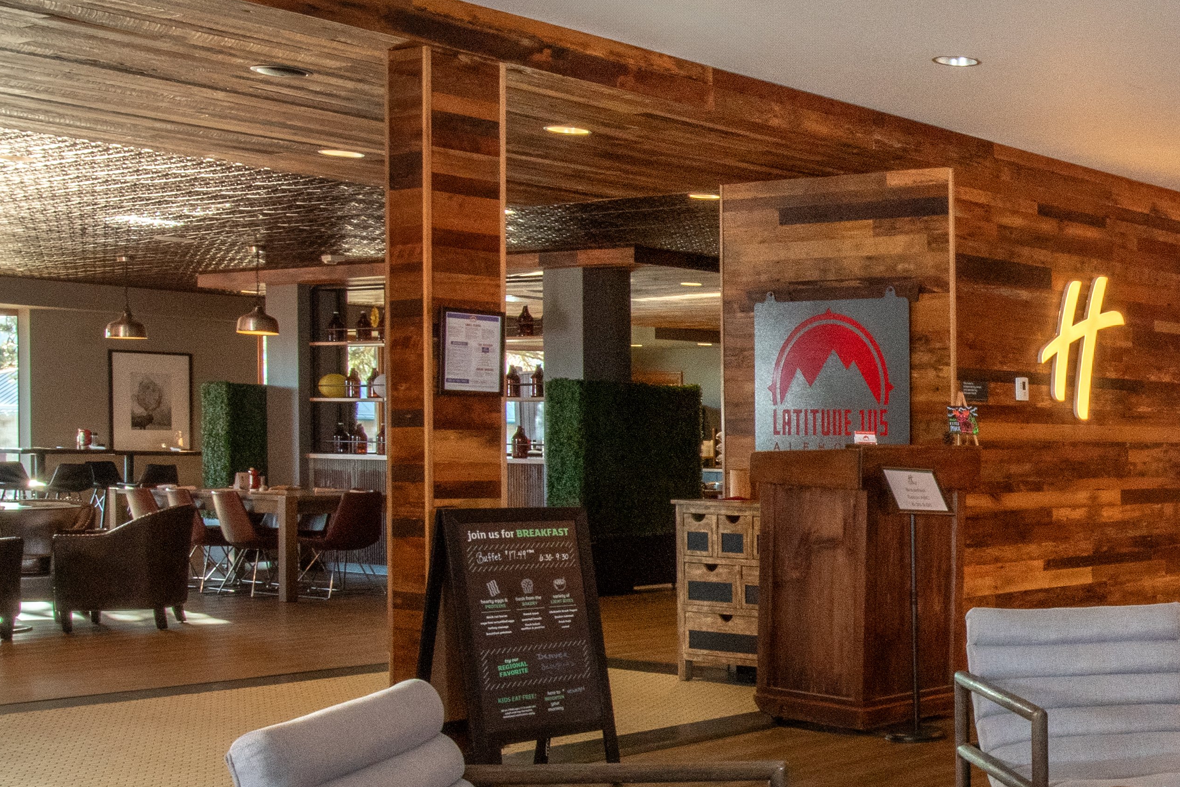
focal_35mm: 49
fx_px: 1606
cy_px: 490
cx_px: 1326
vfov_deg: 27.4
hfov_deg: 34.4
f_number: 22
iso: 400
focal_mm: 15
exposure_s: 1/15
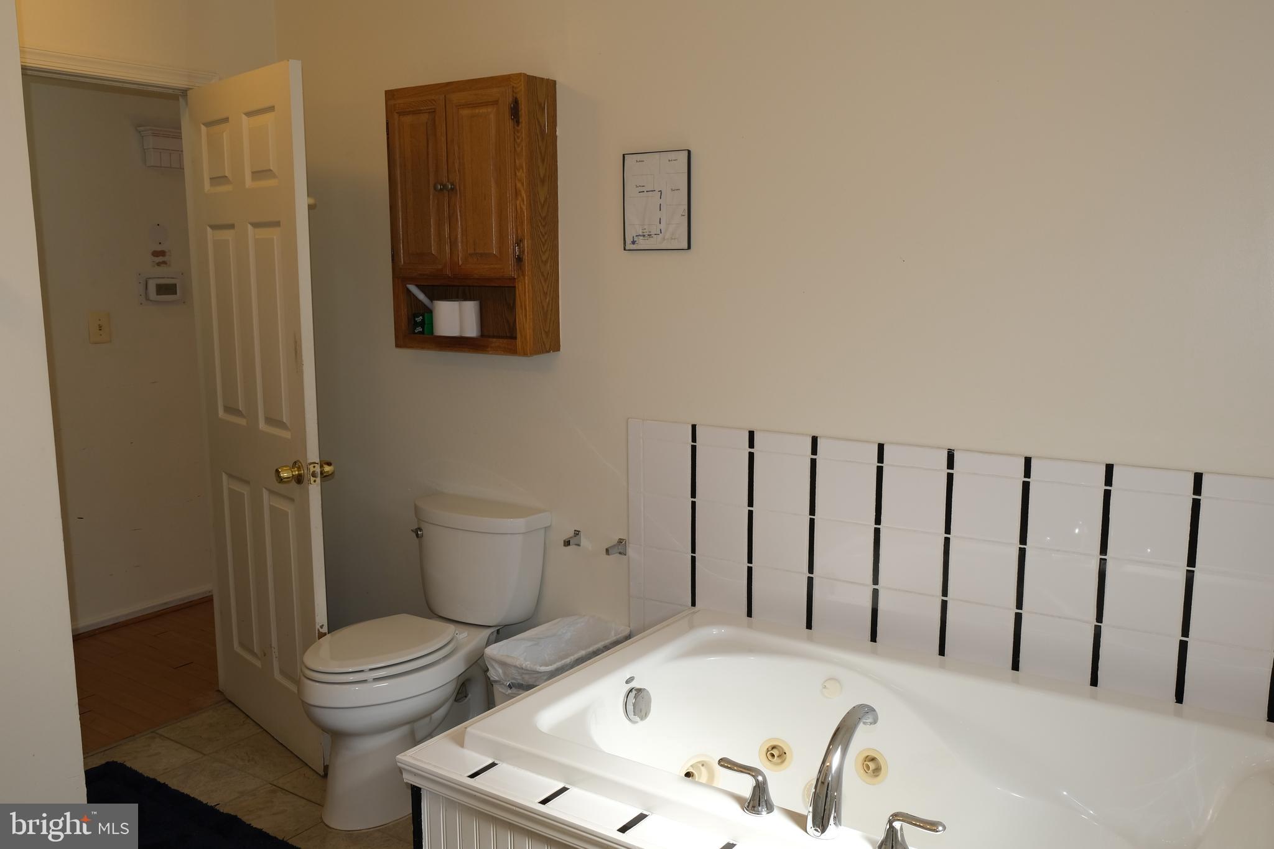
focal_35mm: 27
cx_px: 637
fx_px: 955
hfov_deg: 67.4
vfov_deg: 47.9
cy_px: 424
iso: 320
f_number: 6.4
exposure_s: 1/60
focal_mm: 18
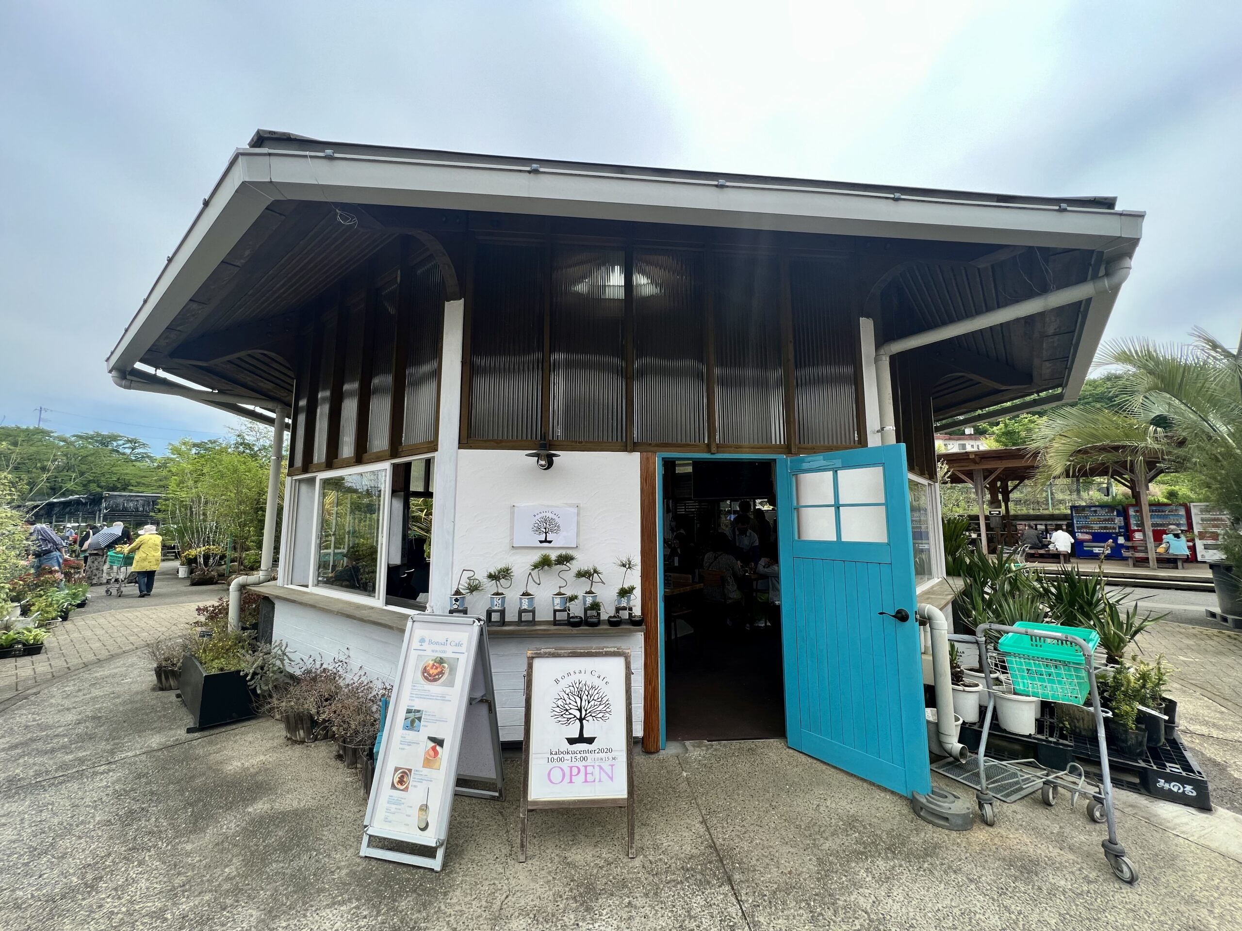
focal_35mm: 13
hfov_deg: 106.2
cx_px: 621
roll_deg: -0.6
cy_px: 466
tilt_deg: +6.8
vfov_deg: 89.9
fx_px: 466
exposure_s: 1/605
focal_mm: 1.57
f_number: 1.8
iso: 32
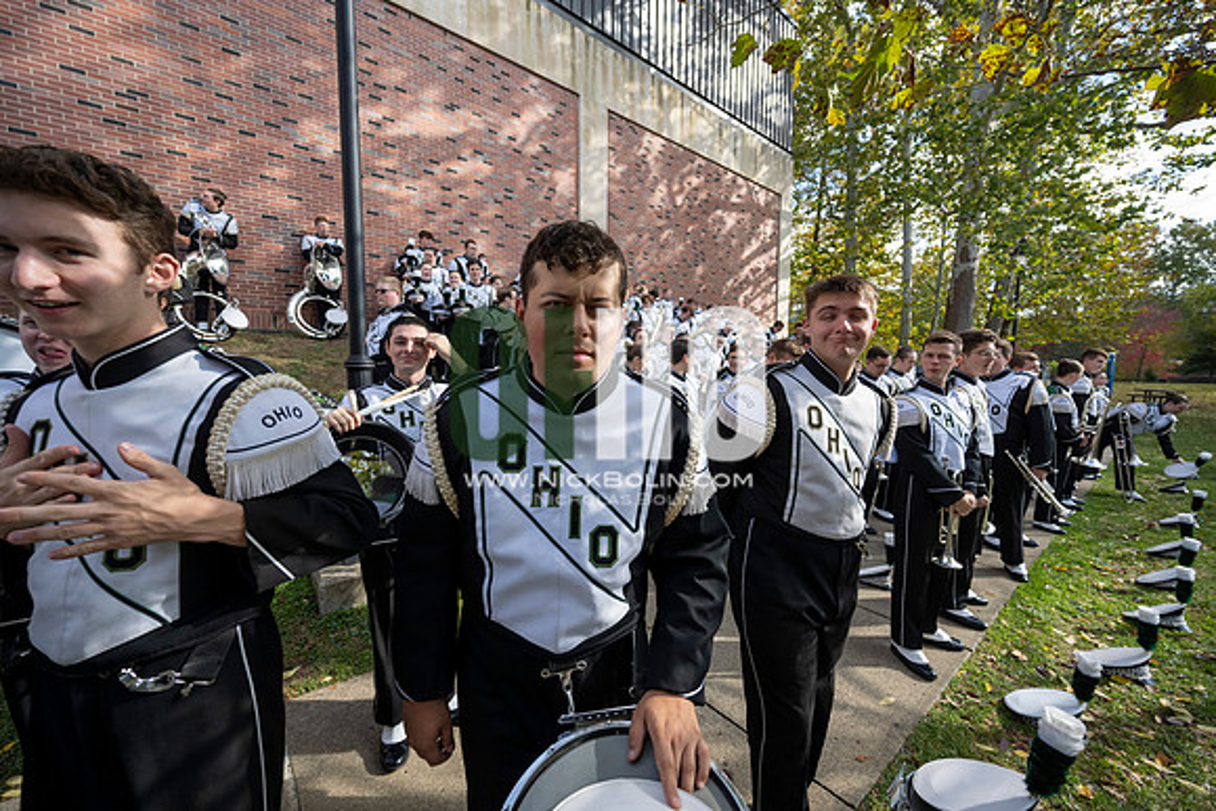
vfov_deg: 81.2
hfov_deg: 104.2
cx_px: 608
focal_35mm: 14
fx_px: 473
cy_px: 406
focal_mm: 14
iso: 320
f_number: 4.5
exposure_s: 1/500
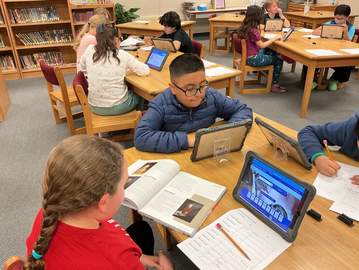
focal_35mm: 29
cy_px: 135
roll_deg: +0.5
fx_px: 301
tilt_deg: -29.8
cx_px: 180
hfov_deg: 61.7
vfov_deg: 48.2
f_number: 1.8
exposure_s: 1/60
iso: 80
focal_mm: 3
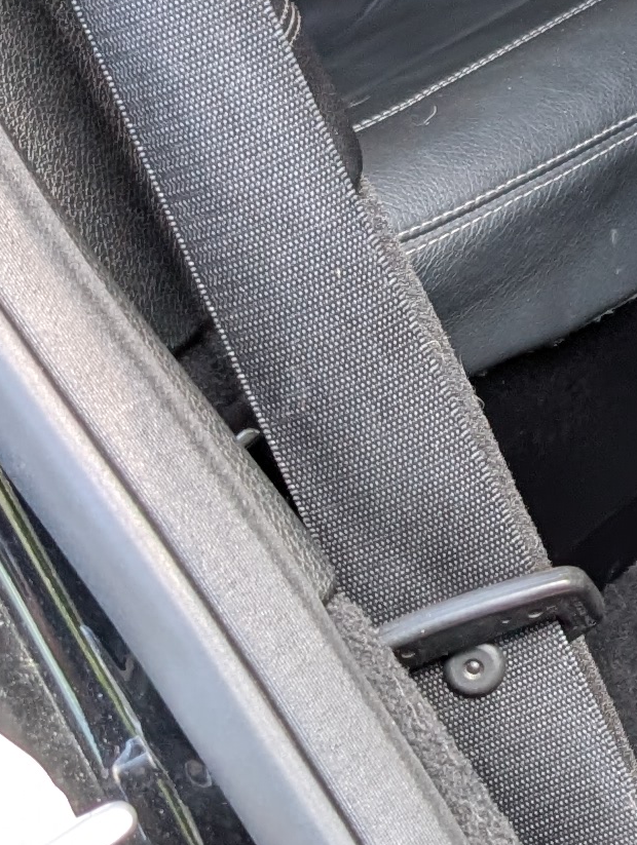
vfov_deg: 16.5
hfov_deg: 11.2
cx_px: 1292
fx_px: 2911
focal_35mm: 119
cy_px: 240
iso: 57
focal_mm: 6.9
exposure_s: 1/50.2
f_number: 1.68
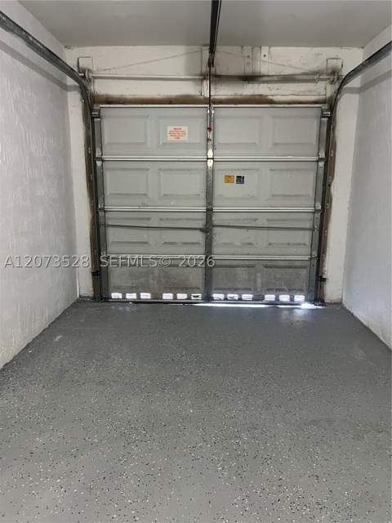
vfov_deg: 67.3
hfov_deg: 53.1
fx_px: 393
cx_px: 196
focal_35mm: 26
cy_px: 262
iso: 500
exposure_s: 1/30
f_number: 1.5
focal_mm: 5.7
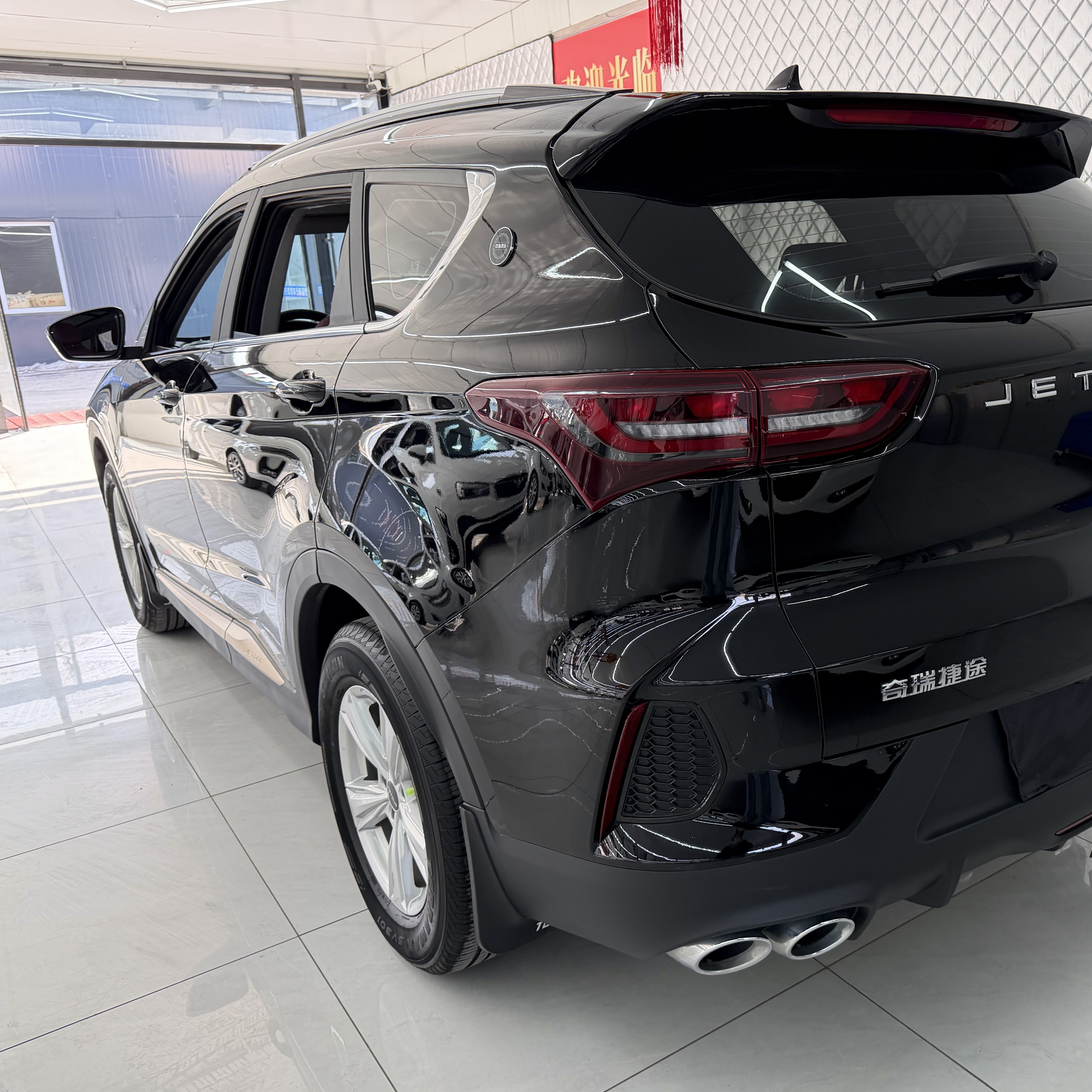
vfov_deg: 55.6
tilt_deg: -16.4
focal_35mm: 29
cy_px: 557
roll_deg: +2.1
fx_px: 1035
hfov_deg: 54.6
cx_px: 720
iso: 200
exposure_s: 1/184
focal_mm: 6.76
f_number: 1.78
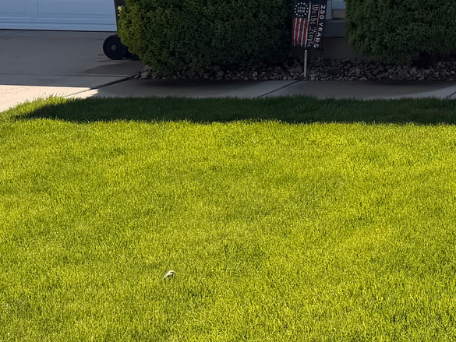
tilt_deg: -1.3
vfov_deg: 16.5
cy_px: -118
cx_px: 614
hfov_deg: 20.9
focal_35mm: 84
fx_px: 1107
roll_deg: -0.2
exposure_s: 1/3759
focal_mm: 6.76
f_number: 1.78
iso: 80
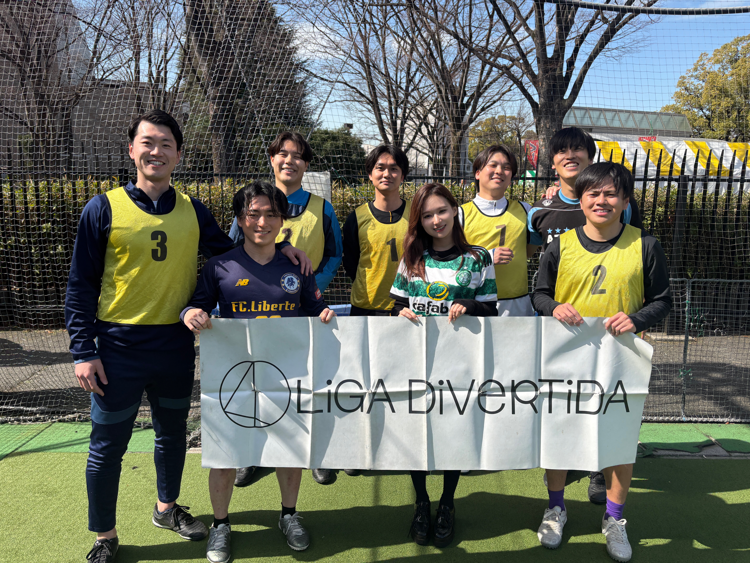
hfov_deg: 67.3
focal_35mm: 26
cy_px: 282
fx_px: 563
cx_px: 375
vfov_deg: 53.1
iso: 50
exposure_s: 1/3125
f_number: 1.6
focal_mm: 5.96
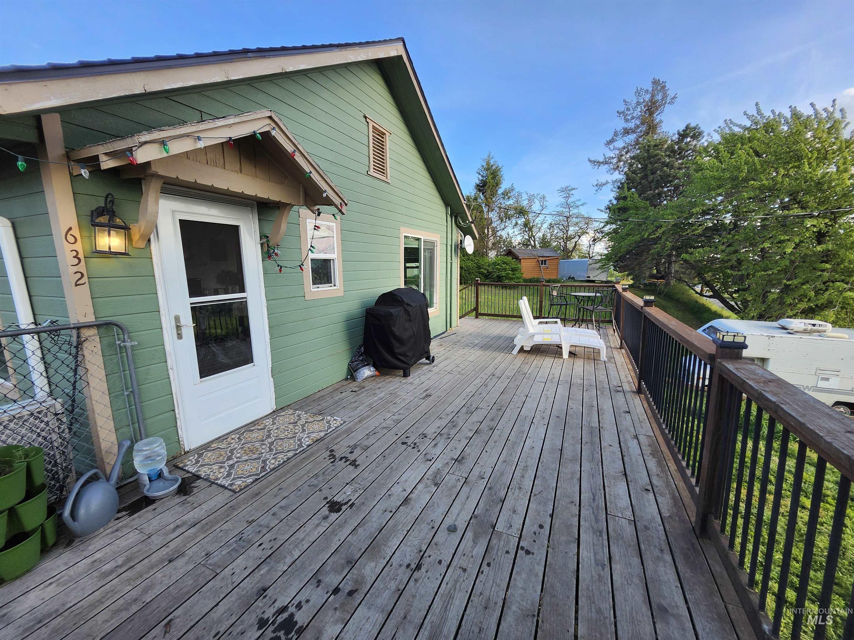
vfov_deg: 89.9
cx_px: 427
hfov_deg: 106.2
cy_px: 320
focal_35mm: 13
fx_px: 321
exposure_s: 1/322
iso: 40
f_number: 2.2
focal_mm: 1.74
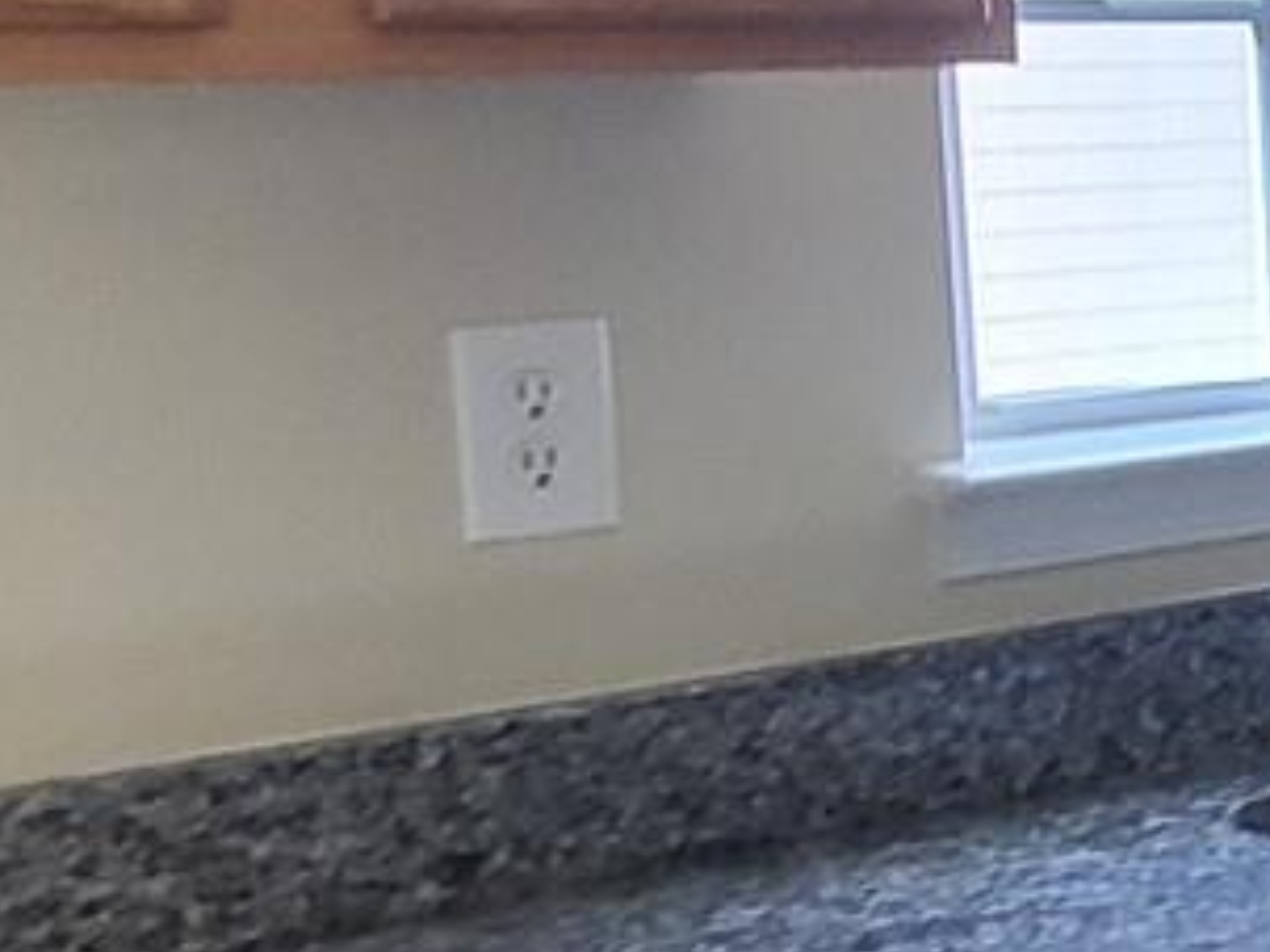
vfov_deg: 16.8
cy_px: 440
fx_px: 3227
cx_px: 2737
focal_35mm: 88
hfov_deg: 15.9
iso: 125
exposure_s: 1/60
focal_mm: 1.74
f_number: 2.2
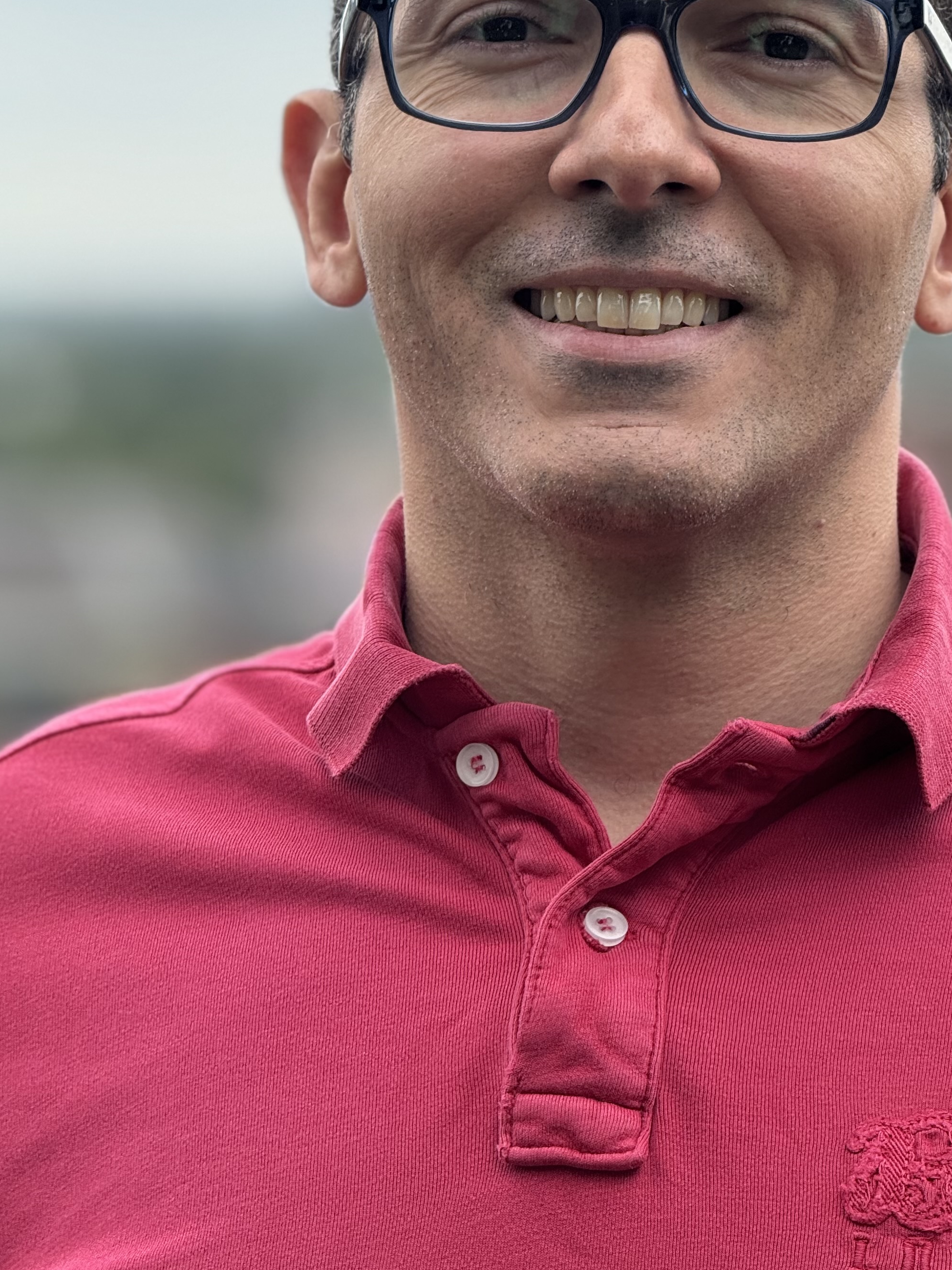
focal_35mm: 182
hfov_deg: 8.2
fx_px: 6673
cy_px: 351
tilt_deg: +0.5
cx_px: 703
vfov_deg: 10.8
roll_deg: -0.8
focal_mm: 15.66
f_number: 2.8
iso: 64
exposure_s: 1/576
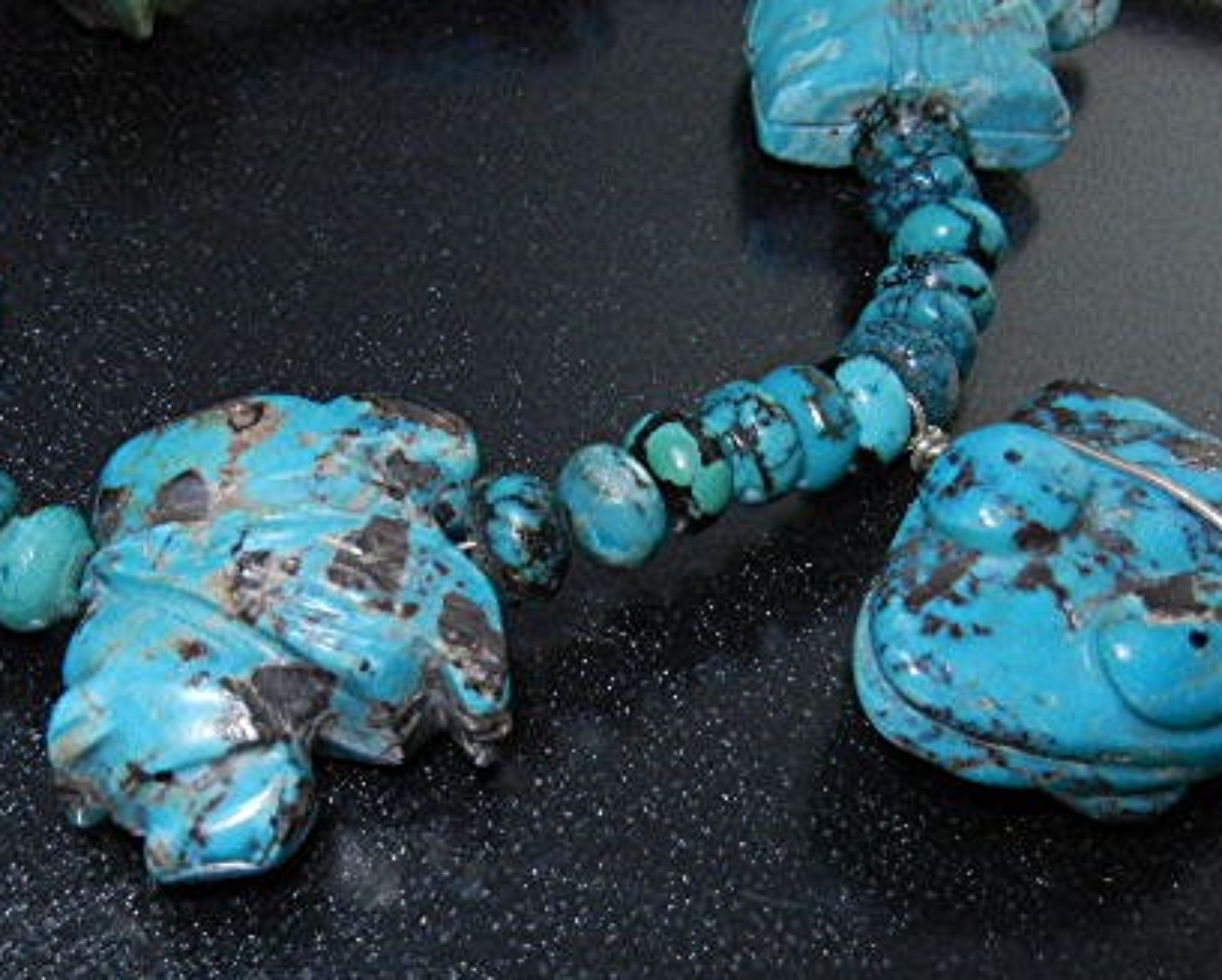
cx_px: 500
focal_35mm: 52
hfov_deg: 35.9
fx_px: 1882
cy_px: 527
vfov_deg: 29.2
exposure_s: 1/30
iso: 800
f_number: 7.2
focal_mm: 6.2
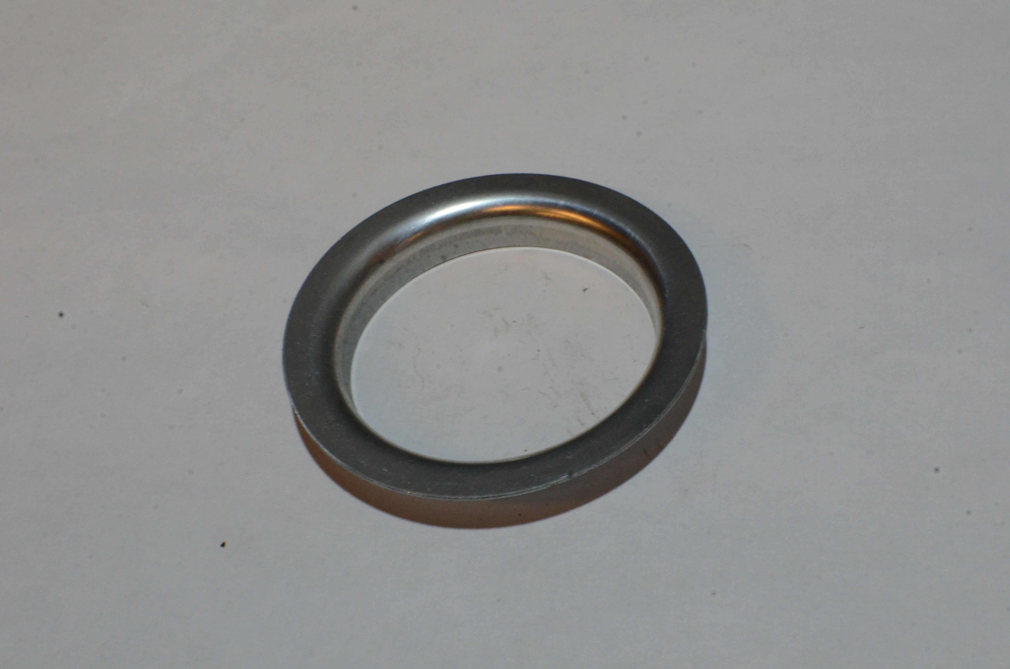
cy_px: 334
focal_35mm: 52
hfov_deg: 37.9
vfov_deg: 25.6
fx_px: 1470
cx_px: 505
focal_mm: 35
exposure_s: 1/50
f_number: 20
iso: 2500
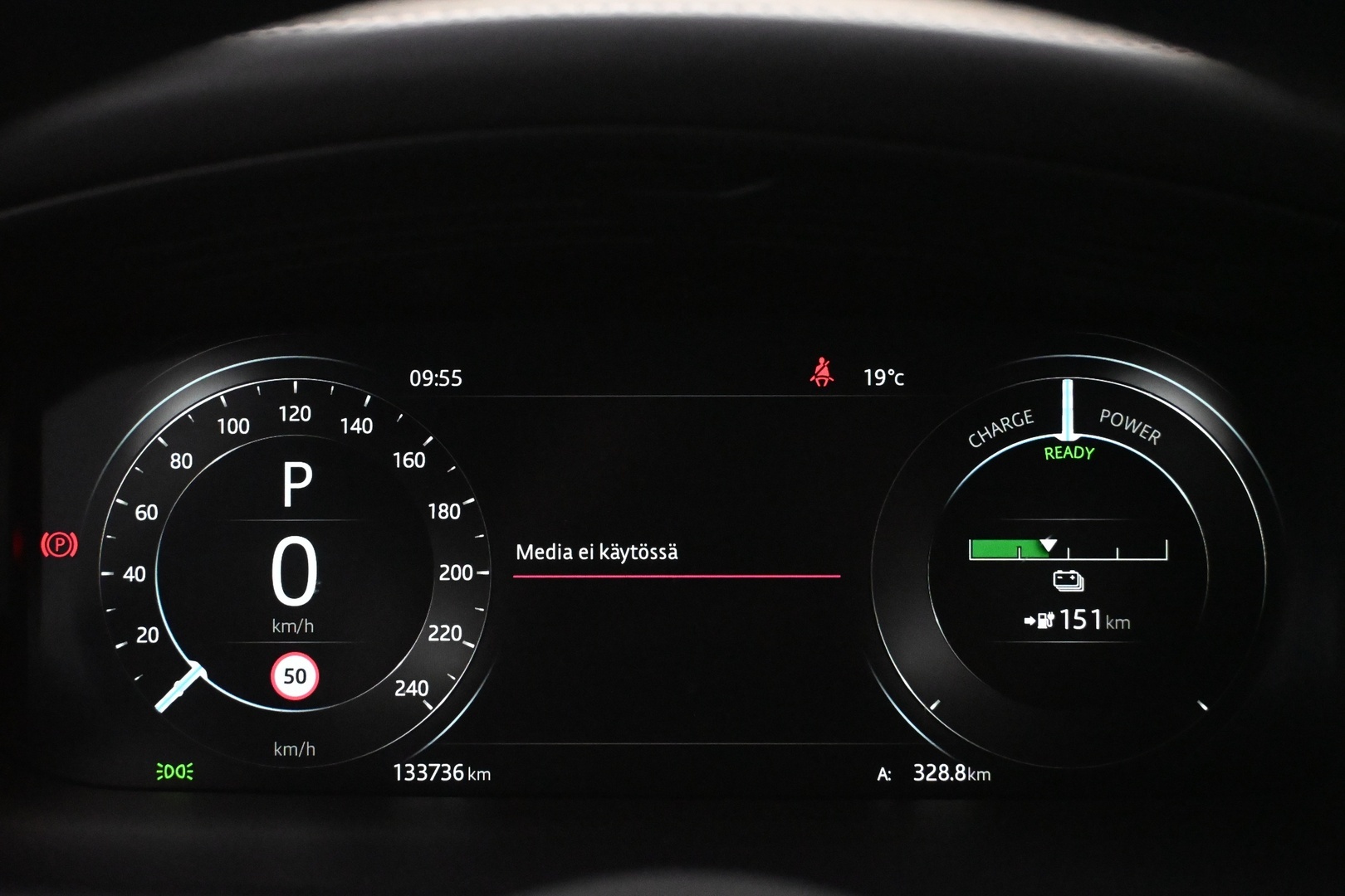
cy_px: 448
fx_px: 2241
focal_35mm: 60
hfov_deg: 33.4
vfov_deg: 22.6
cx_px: 672
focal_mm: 40
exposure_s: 1/60
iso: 10000
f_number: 5.6
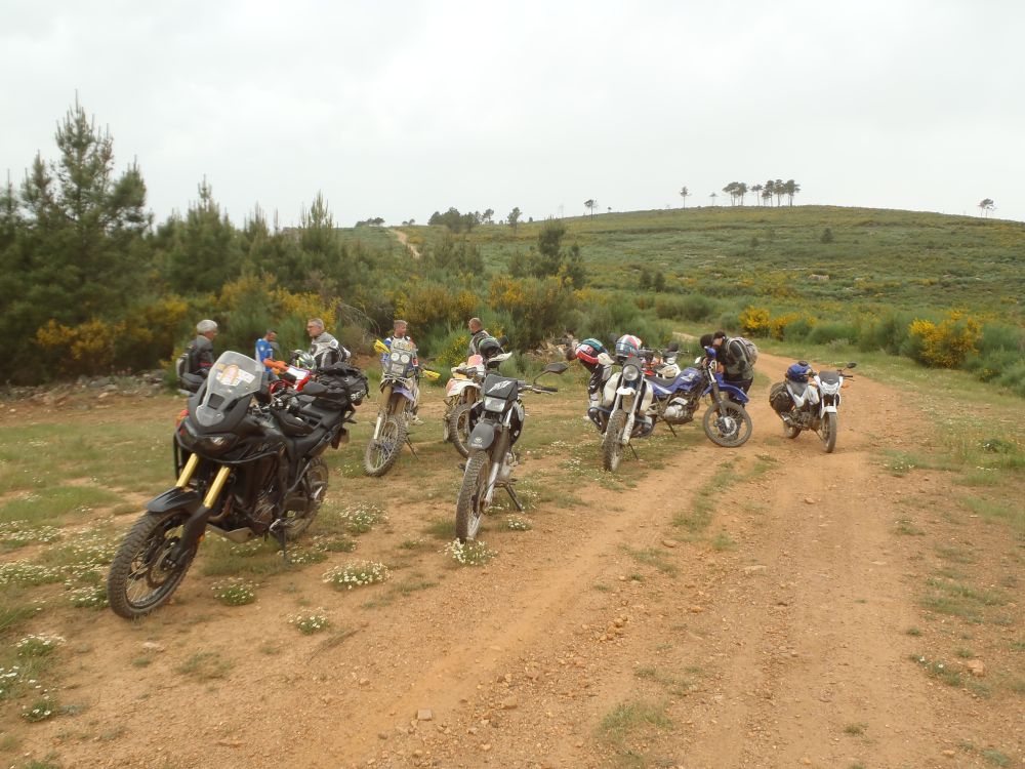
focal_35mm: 28
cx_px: 512
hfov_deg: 63.4
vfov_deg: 49.7
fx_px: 829
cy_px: 384
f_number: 3.9
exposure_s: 1/60
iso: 80
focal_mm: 5
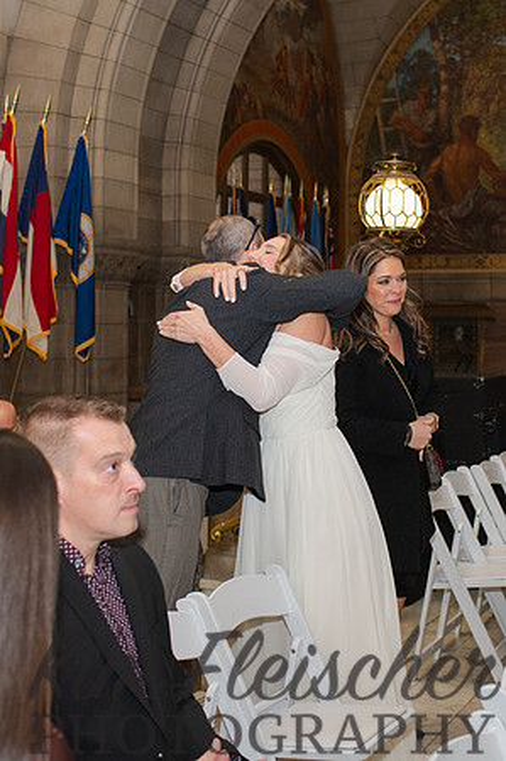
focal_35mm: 59
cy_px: 334
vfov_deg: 33.7
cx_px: 236
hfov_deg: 22.8
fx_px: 1256
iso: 1000
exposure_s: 1/200
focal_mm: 35
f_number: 3.5
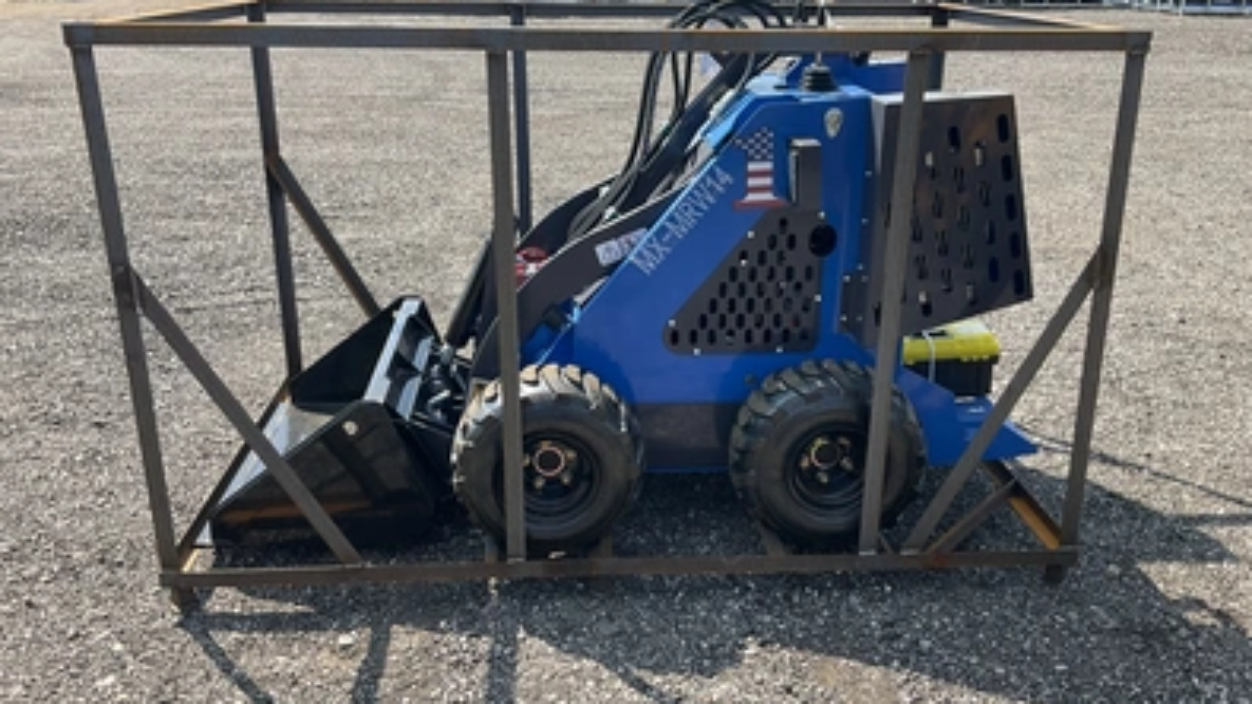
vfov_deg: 36.6
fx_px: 1062
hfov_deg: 61.0
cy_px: 308
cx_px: 631
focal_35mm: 32
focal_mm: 3
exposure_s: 1/620
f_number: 1.8
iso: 25
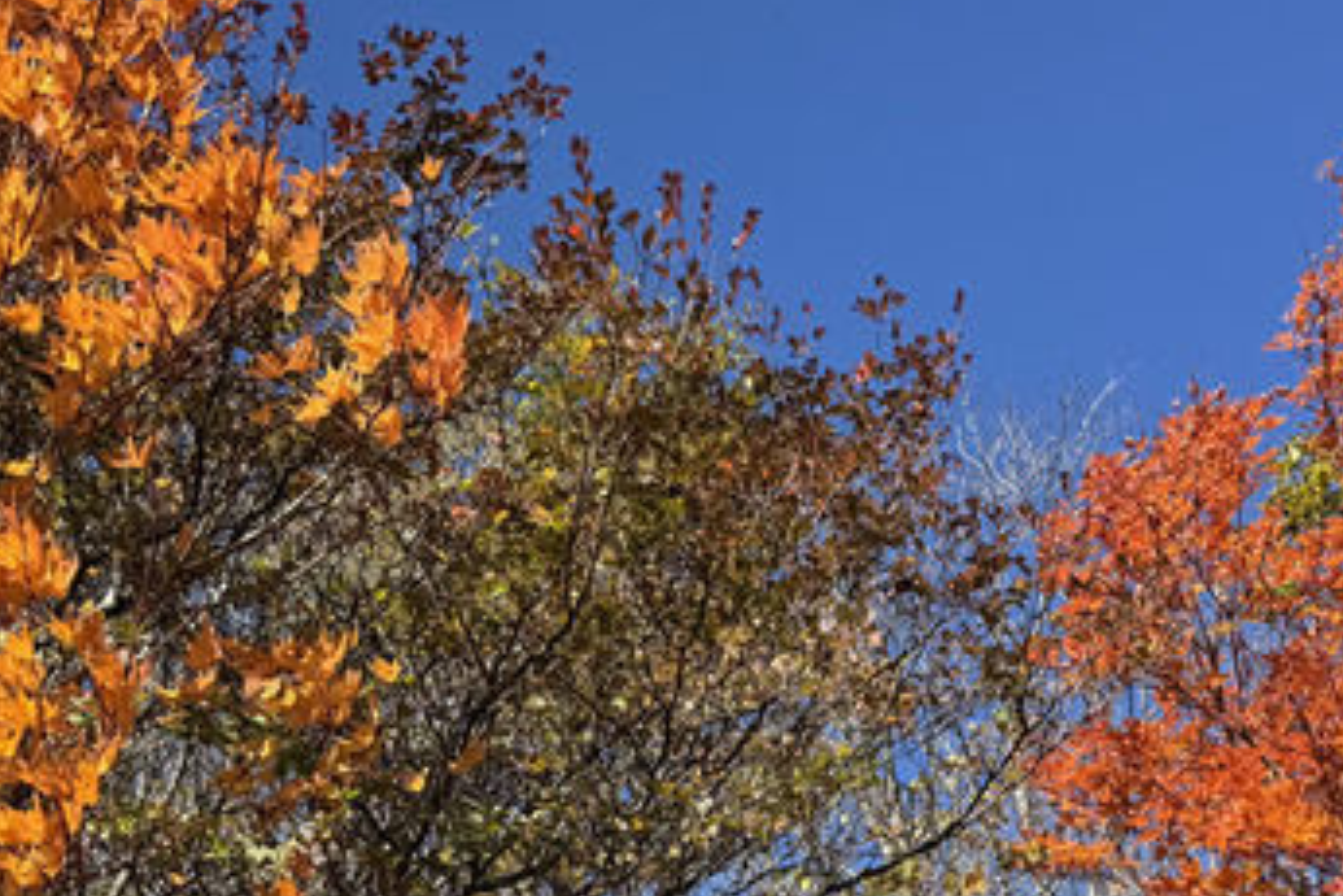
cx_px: 730
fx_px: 2201
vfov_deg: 21.6
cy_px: 1034
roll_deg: +5.4
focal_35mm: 59
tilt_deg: +30.9
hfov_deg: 33.9
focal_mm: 6.76
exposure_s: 1/2000
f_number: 1.78
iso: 80
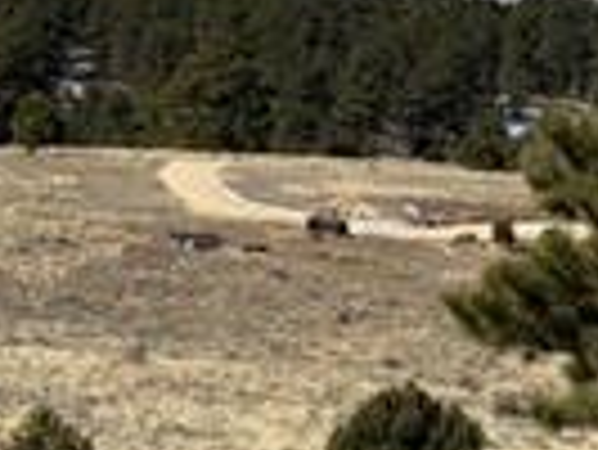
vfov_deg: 6.4
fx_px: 3994
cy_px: -126
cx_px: -22
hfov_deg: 8.5
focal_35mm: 231
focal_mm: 6.76
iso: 64
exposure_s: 1/7143
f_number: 1.78
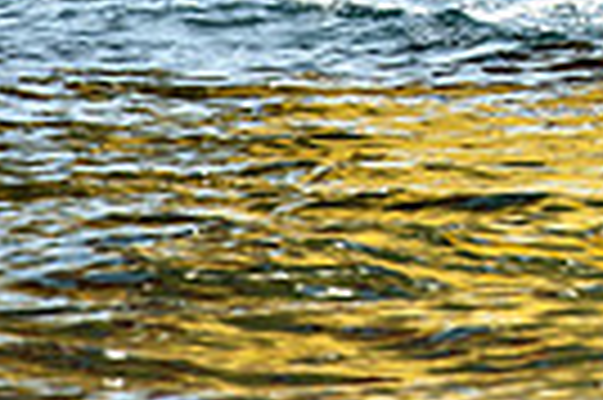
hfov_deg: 1.6
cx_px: 1071
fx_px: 21765
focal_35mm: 1301
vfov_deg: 1.1
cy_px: -445
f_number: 5
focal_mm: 300
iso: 250
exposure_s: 1/2000
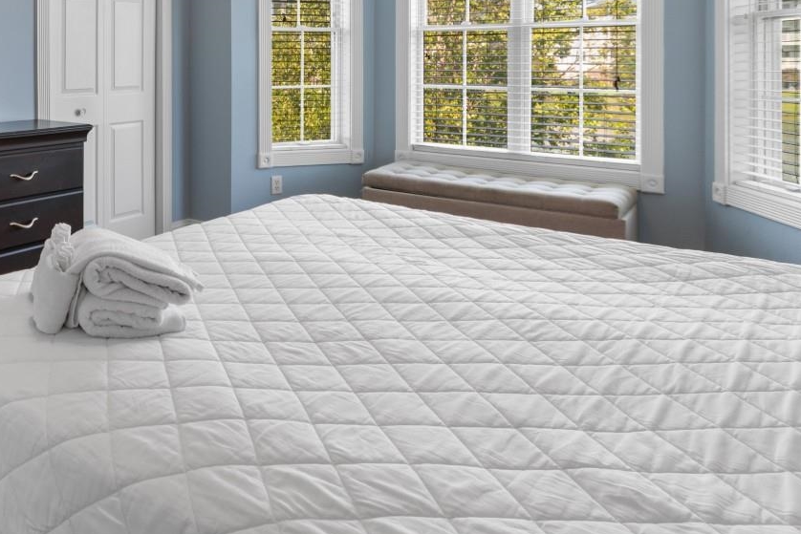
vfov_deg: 41.5
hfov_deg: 57.3
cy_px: 54
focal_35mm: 29
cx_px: 126
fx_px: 645
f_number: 4.5
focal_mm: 10
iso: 100
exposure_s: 1/20
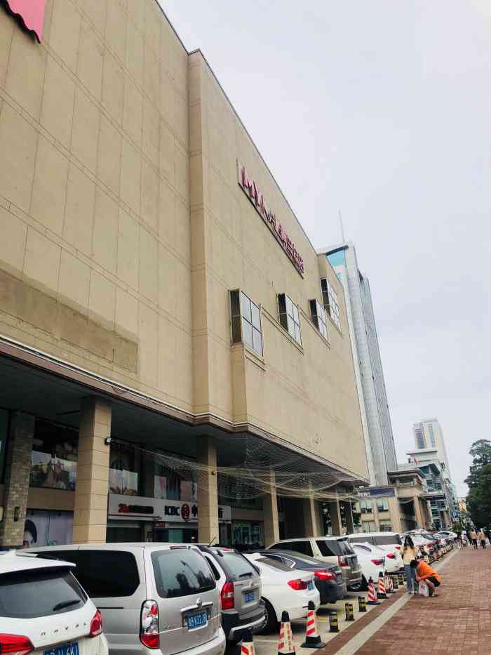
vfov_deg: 63.4
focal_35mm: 28
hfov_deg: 49.8
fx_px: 529
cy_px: 328
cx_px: 246
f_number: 1.8
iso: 20
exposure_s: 1/335
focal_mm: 3.99
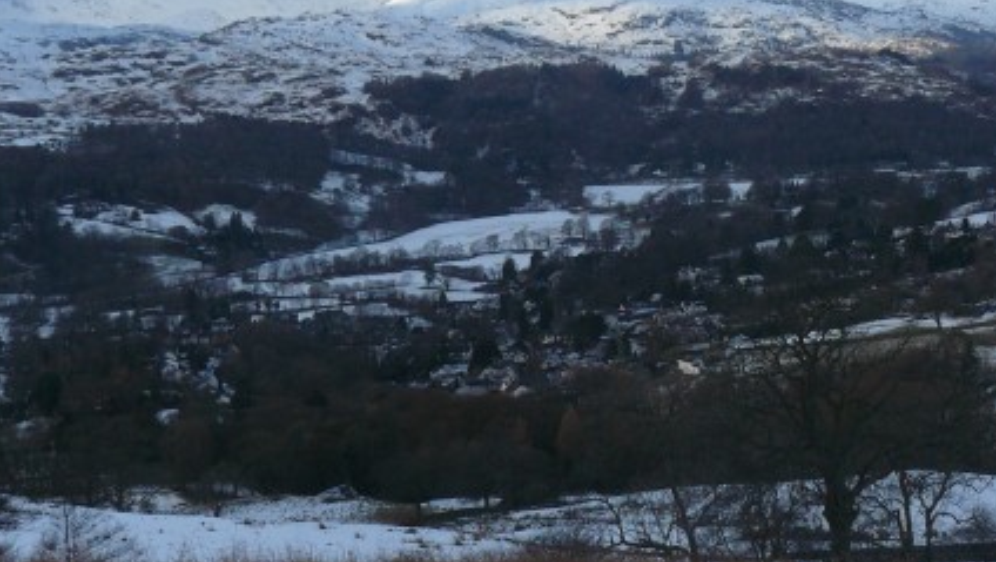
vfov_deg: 17.0
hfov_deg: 29.4
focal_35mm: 71
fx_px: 1876
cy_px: 183
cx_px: 693
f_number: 5.6
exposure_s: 1/200
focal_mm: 6
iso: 100
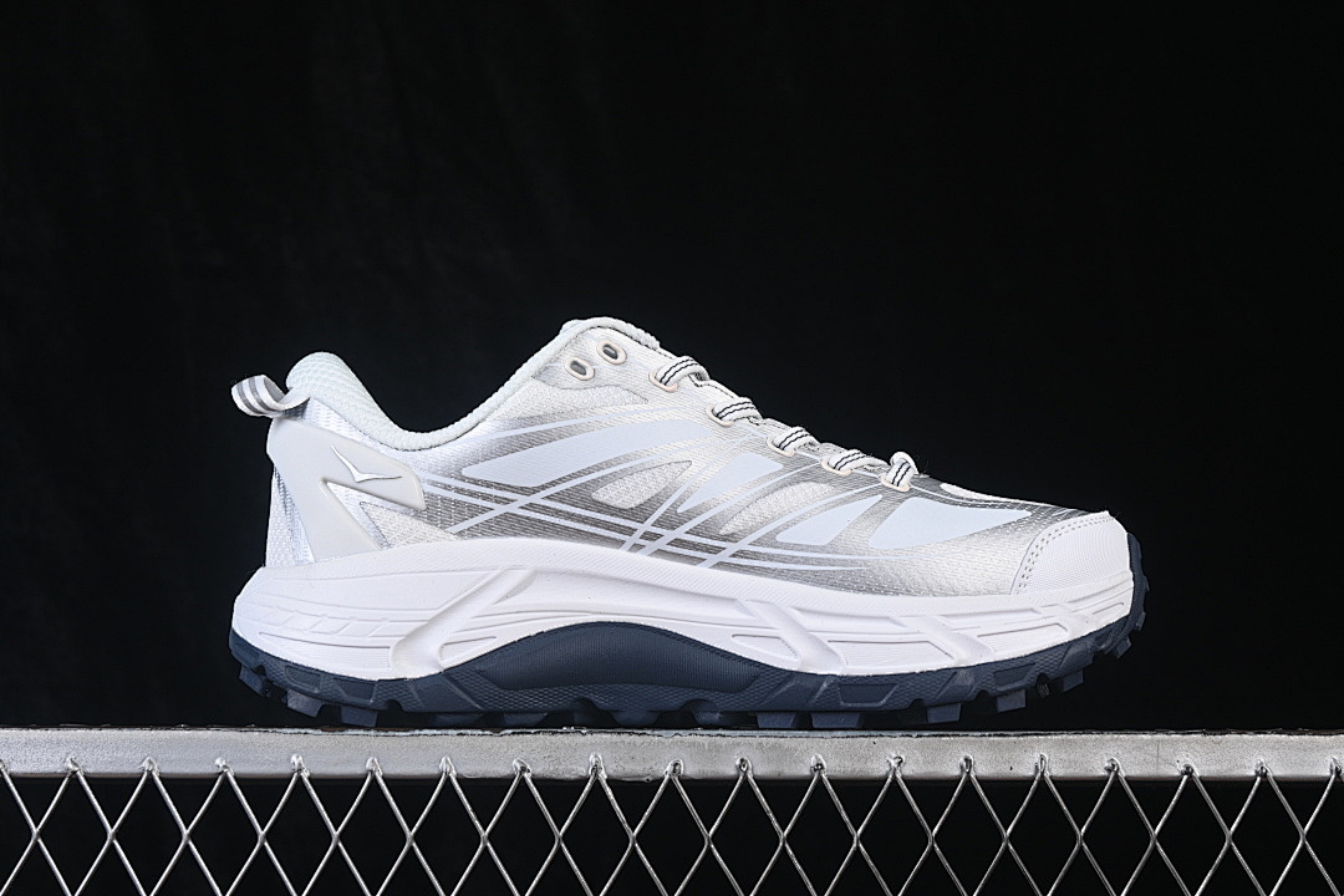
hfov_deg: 27.0
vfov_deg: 18.2
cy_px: 448
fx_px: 2800
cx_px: 672
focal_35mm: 75
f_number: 8
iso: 160
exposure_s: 1/80
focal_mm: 50
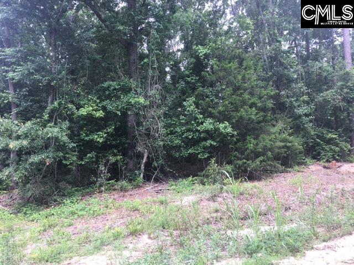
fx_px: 297
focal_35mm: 29
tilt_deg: +5.8
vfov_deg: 48.2
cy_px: 132
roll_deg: +0.3
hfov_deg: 61.7
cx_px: 177
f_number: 2.2
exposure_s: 1/120
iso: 25
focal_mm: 4.15
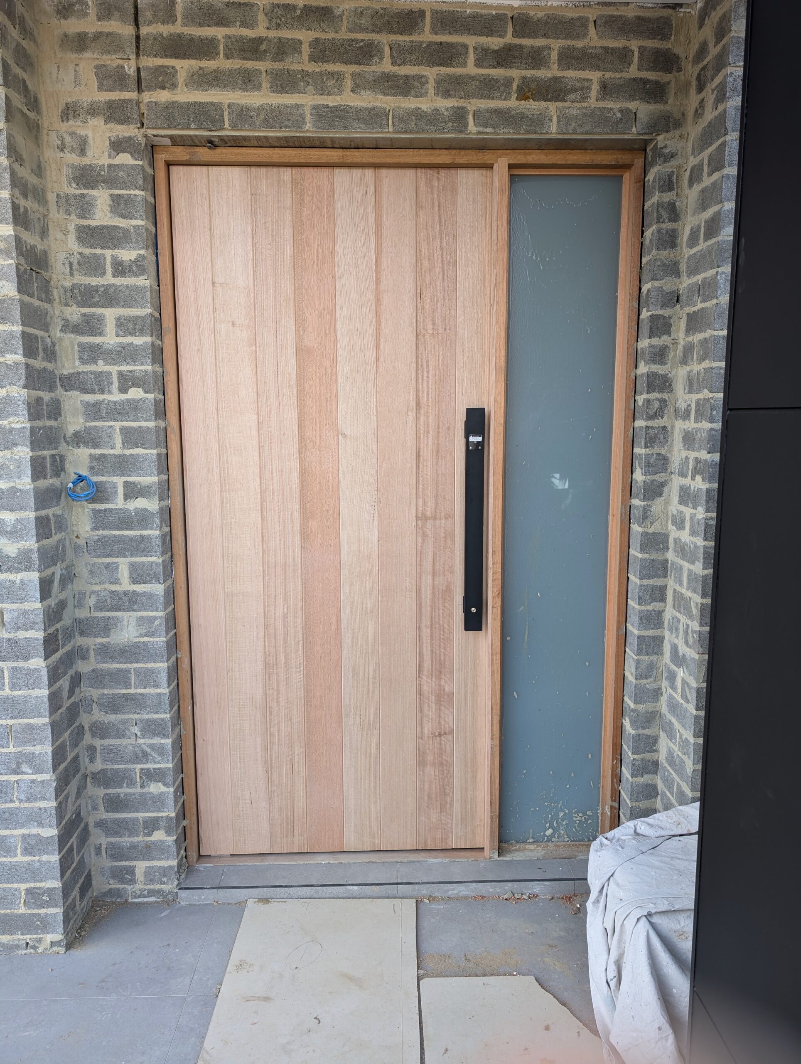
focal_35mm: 24
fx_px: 739
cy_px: 532
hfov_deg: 56.9
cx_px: 400
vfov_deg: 71.5
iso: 25
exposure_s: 1/127
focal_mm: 6.9
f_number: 1.68
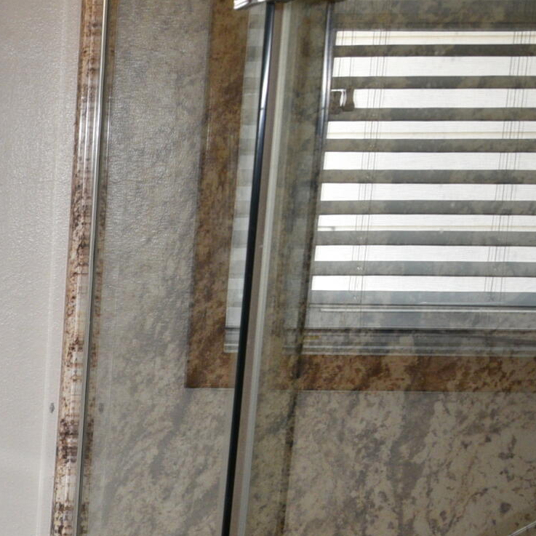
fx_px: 1454
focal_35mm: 83
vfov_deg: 20.1
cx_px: -461
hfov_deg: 16.8
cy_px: 557
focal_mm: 24
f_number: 7.1
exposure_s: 1/60
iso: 1000
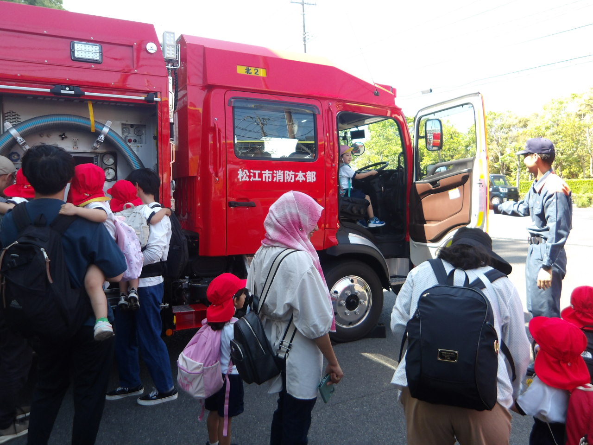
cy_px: 222
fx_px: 463
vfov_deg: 51.4
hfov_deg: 65.3
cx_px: 296
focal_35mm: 27
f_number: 3
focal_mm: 4.9
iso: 100
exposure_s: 1/238
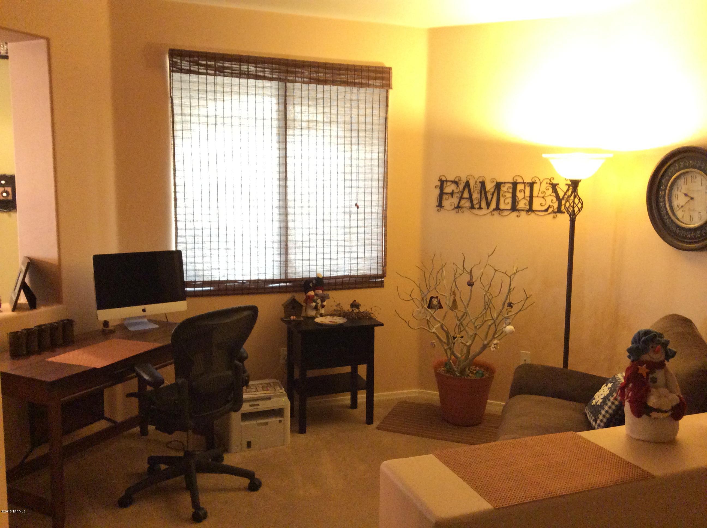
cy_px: 264
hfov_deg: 55.4
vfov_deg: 42.8
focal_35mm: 33
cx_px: 354
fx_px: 673
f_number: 2.4
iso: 320
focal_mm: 3.3
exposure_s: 1/15
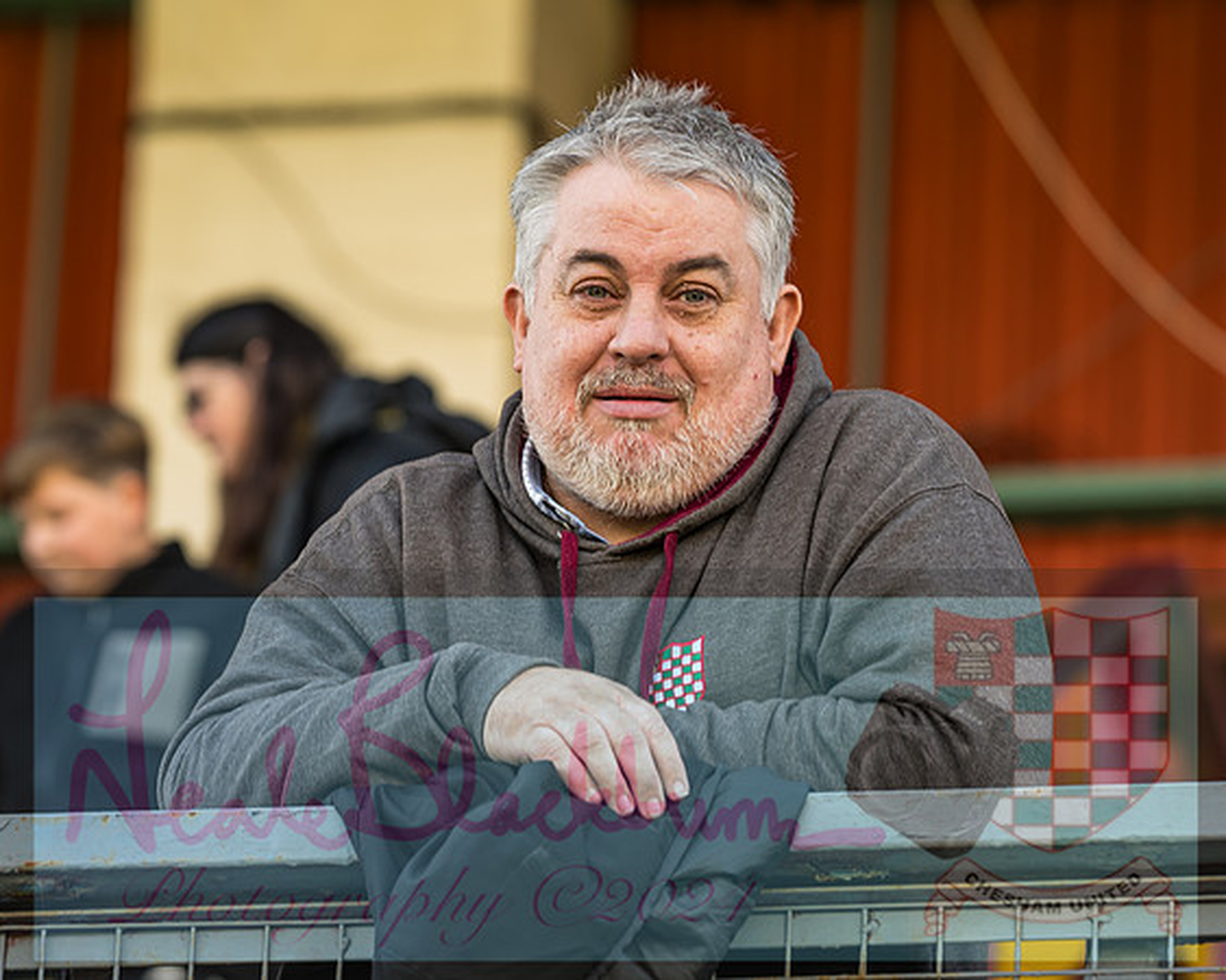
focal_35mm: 278
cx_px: 653
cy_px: 408
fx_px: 10075
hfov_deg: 7.0
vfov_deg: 5.6
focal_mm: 135
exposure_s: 1/100
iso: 50
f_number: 3.5
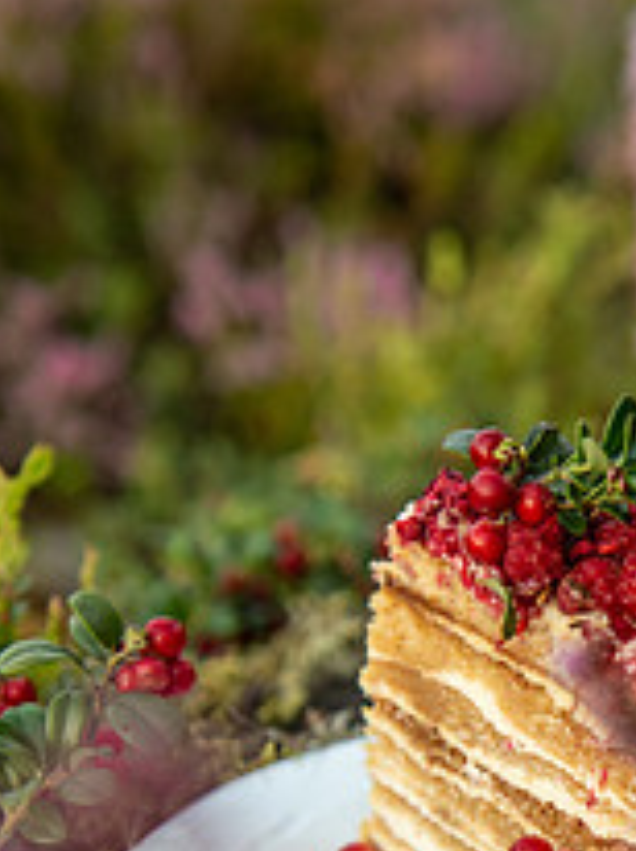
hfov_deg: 18.1
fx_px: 1964
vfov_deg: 23.7
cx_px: 566
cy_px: 777
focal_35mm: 80
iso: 400
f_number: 2.8
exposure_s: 1/400
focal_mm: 38
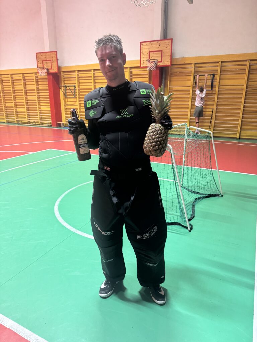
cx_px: 128
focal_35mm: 24
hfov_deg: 56.8
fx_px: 238
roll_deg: -0.2
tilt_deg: -17.0
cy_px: 171
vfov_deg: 71.6
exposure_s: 1/50
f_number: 1.78
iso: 320
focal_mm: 6.76
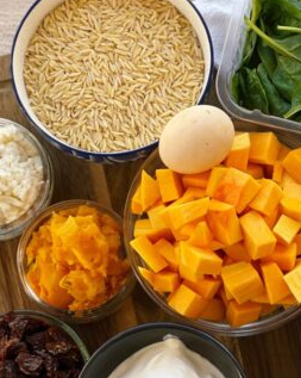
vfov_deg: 13.0
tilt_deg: -78.2
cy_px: 267
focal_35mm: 148
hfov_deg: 10.4
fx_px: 1650
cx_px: 268
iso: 32
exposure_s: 1/121
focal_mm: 7.5
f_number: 2.2
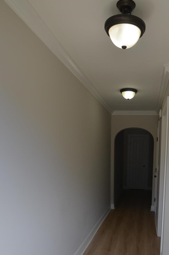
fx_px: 204
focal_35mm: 29
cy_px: 189
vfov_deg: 60.8
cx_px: 117
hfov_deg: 44.1
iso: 200
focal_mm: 11
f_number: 5.6
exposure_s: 1/125
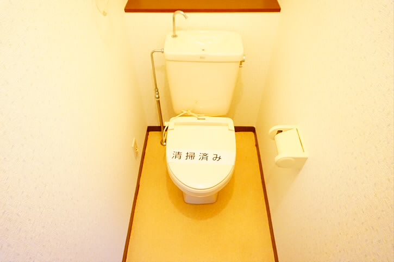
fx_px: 262
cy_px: 131
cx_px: 197
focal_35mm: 24
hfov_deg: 73.8
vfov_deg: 53.0
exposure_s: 1/40
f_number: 3.5
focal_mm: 16
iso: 3200
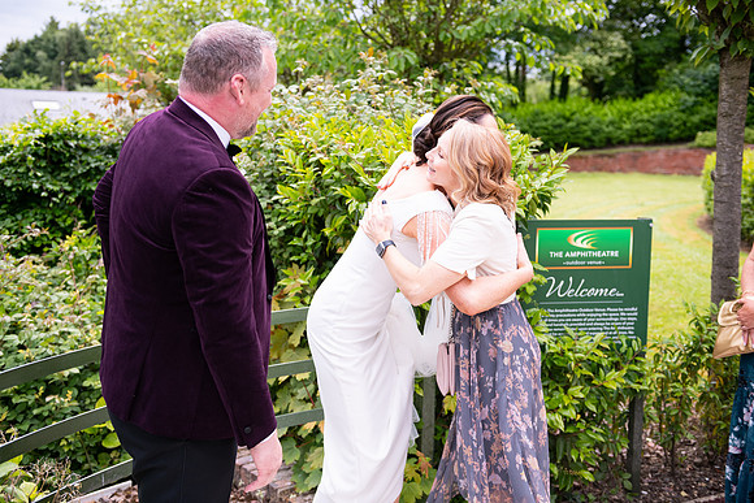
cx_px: 377
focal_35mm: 38
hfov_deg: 50.7
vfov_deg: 35.1
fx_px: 796
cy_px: 252
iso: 250
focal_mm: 38
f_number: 3.5
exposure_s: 1/1600
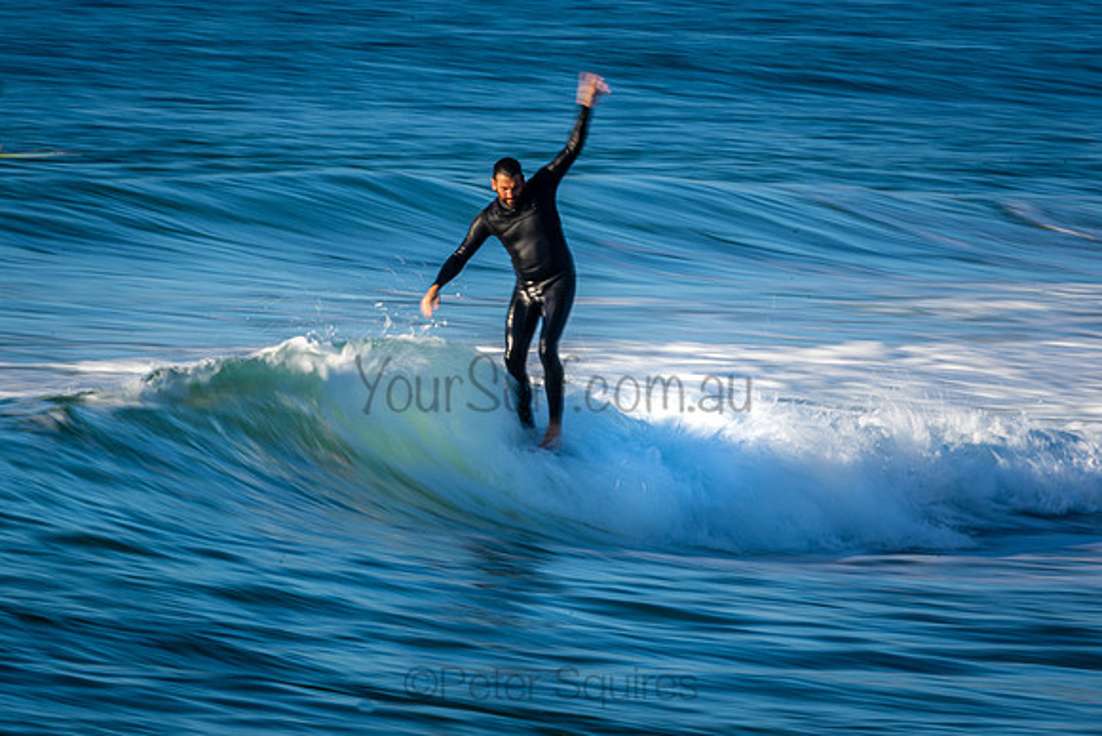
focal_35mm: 750
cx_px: 551
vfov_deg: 1.8
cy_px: 368
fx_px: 22963
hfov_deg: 2.7
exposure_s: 1/15
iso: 100
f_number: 29
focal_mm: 500
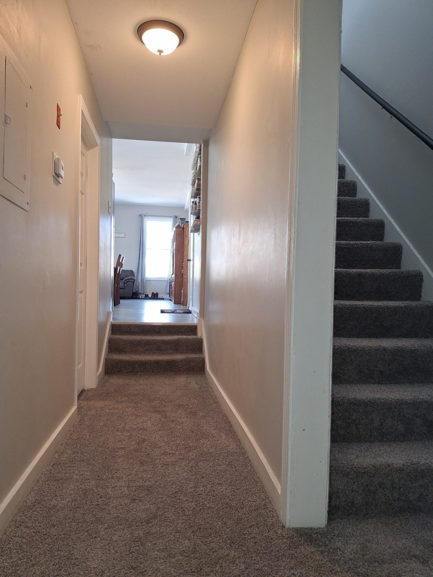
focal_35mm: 25
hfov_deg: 54.9
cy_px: 288
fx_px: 417
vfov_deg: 69.4
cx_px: 216
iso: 160
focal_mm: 4.69
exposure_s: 1/100
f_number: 1.8
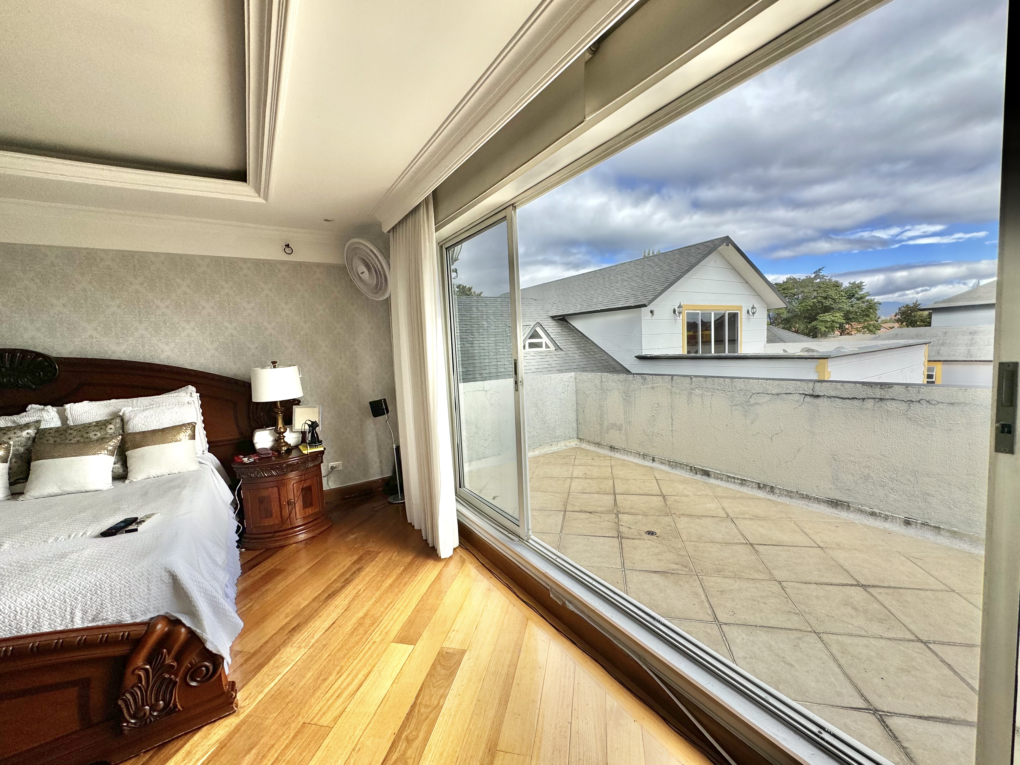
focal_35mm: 14
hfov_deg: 102.1
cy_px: 382
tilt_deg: -4.2
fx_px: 413
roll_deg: +2.8
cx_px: 510
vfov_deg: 85.7
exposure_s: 1/944
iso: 40
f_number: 2.2
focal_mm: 2.22
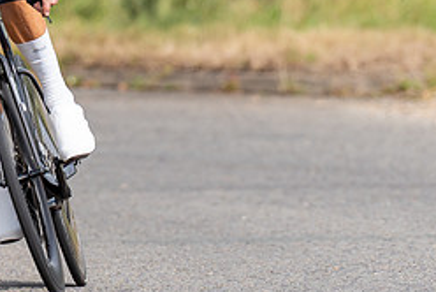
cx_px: 102
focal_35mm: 731
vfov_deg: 1.9
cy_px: -28
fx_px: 8864
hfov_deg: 2.8
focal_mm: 191
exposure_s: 1/1000
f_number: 3.5
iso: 125
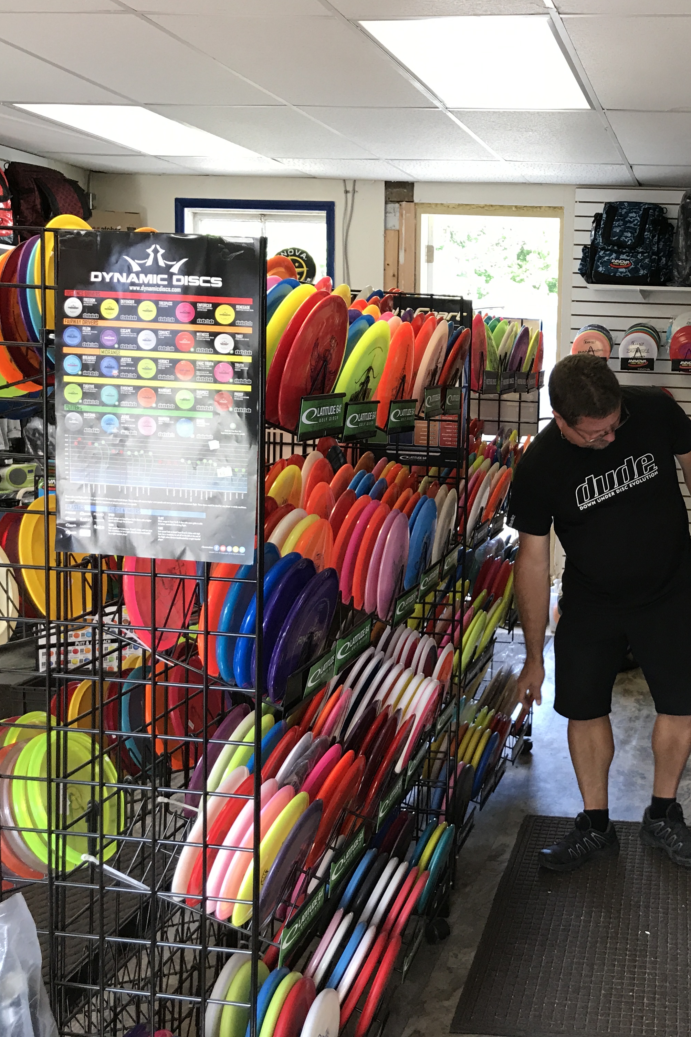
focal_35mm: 39
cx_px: 608
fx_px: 1123
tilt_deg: -5.0
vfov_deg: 49.6
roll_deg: -1.4
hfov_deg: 32.7
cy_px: 517
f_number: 1.8
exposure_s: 1/40
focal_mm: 3.99
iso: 25
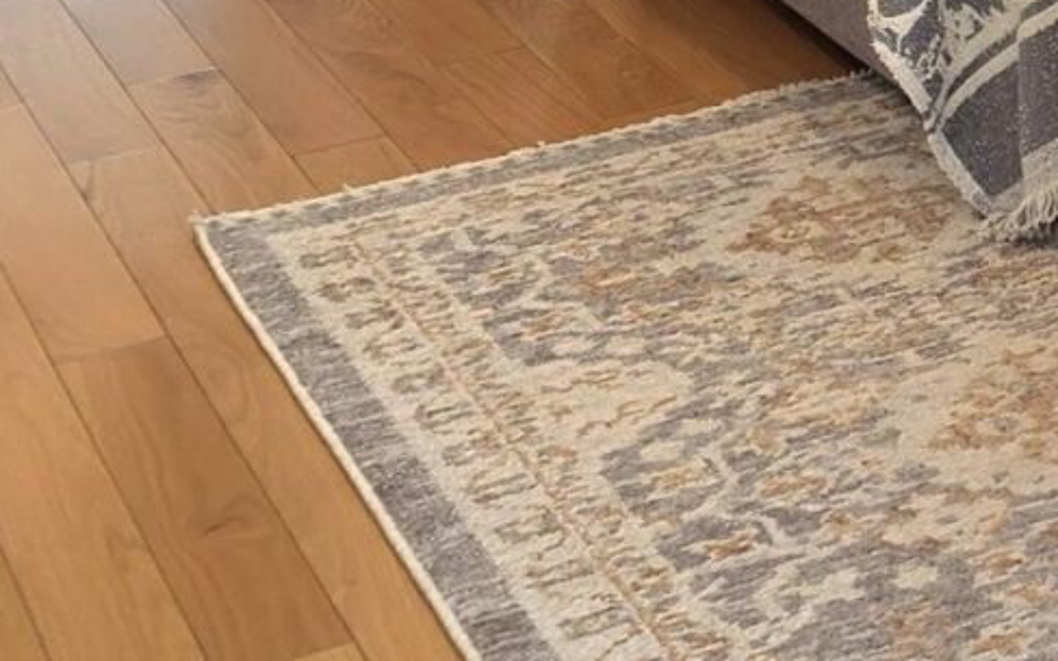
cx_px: 1960
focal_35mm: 128
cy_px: -587
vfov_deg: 9.6
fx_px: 3691
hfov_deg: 14.2
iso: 25
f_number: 1.7
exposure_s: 1/120
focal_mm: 6.25
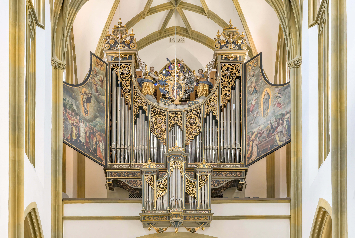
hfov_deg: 30.9
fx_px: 642
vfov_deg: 21.0
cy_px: 119
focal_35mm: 65
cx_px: 178
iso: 900
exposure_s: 1/30
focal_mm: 65
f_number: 13
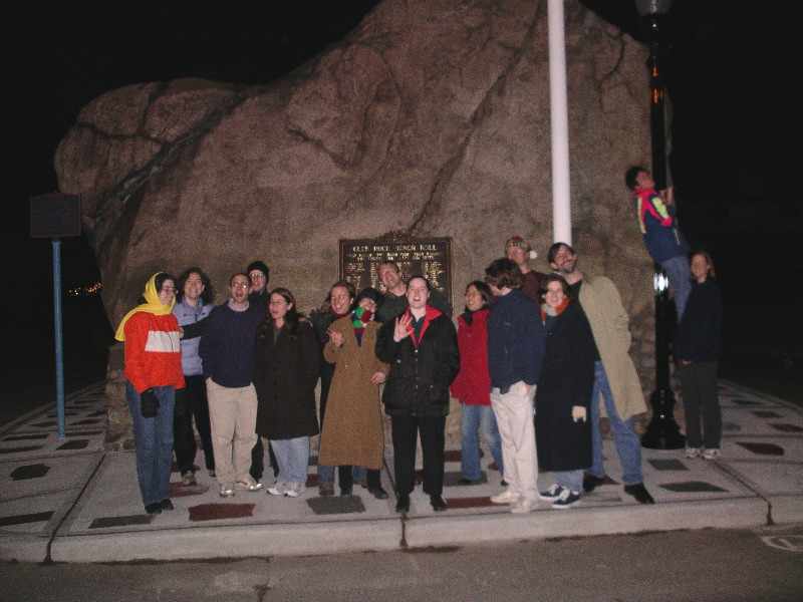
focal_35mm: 37
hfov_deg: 50.1
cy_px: 301
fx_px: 858
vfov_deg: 38.7
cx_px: 402
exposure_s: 1/40
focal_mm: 7.8
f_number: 2.8
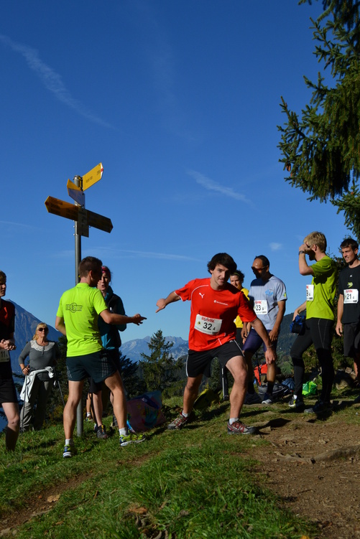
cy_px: 270
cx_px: 180
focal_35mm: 45
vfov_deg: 43.6
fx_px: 675
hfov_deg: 29.9
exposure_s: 1/2000
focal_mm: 30
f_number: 7.1
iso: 400
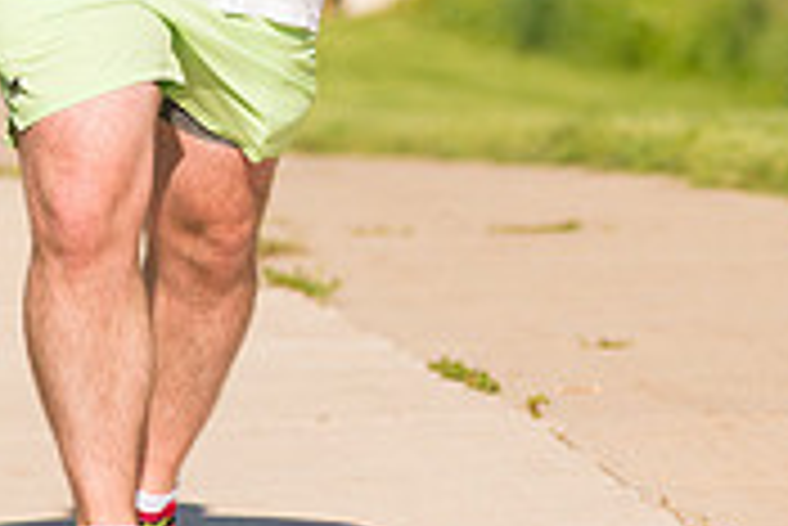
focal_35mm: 663
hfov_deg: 3.1
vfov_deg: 2.1
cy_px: -308
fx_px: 14524
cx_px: 396
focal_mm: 200
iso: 400
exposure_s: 1/2000
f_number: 5.6
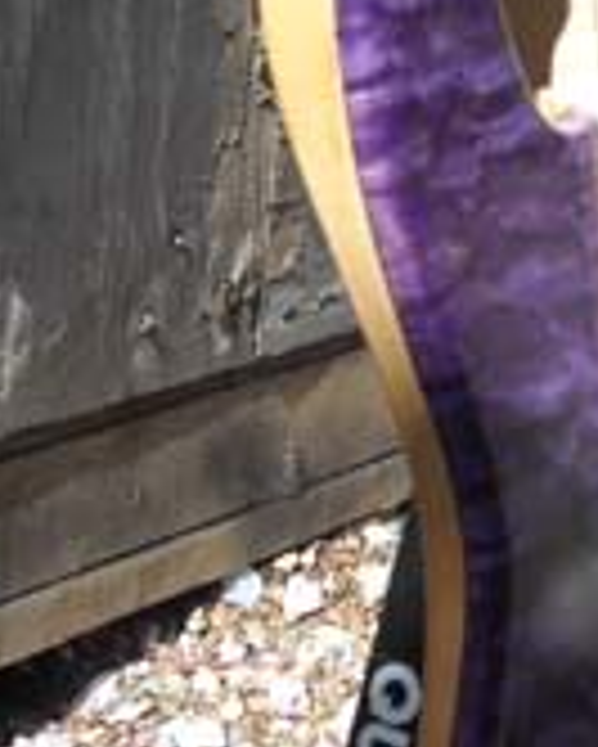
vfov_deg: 22.3
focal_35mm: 85
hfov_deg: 18.0
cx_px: 407
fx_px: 1879
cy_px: 531
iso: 64
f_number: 5.6
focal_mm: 5.7
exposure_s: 1/148
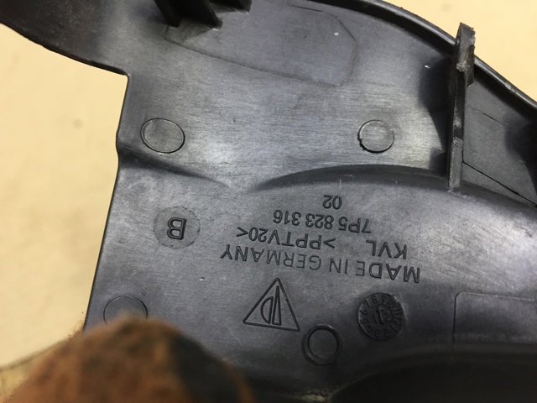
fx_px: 450
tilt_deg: -55.1
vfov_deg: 48.2
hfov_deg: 61.7
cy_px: 202
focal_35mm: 29
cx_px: 268
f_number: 2.2
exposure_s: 1/33
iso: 100
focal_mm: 4.15
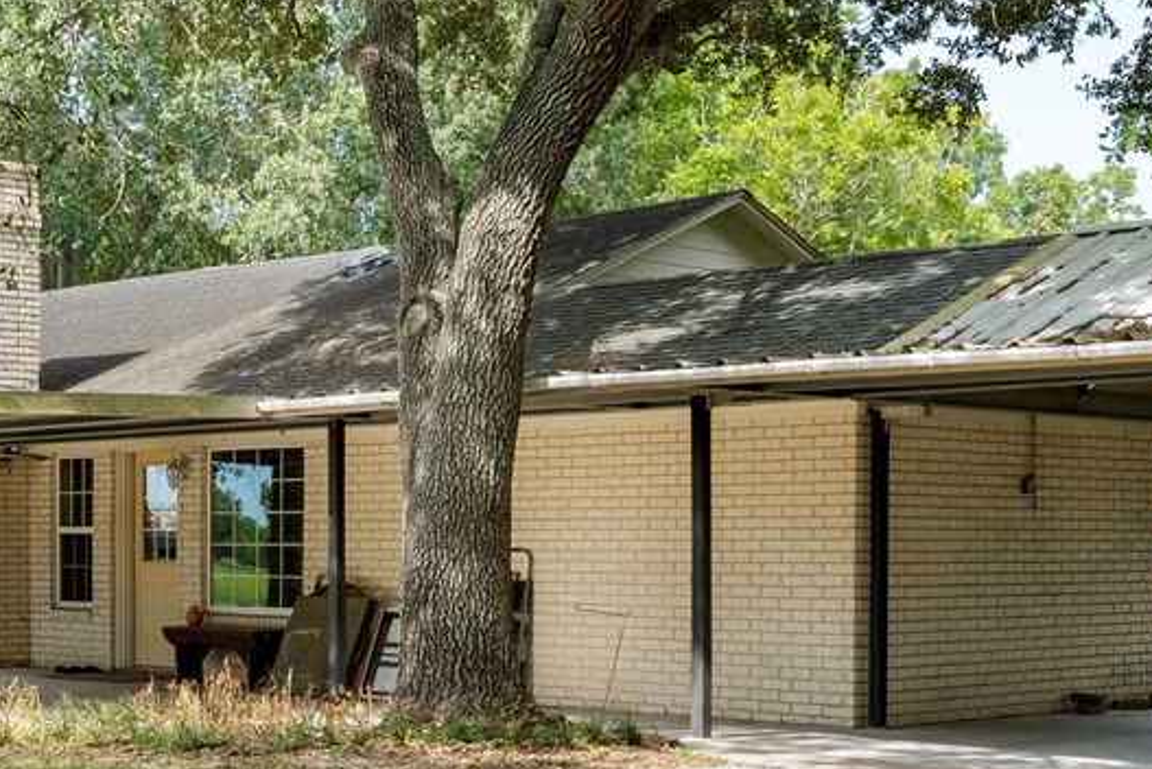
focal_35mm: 70
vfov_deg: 19.3
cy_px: 520
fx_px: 2254
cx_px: 269
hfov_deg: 28.2
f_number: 8
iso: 1000
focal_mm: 17.1
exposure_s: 1/200
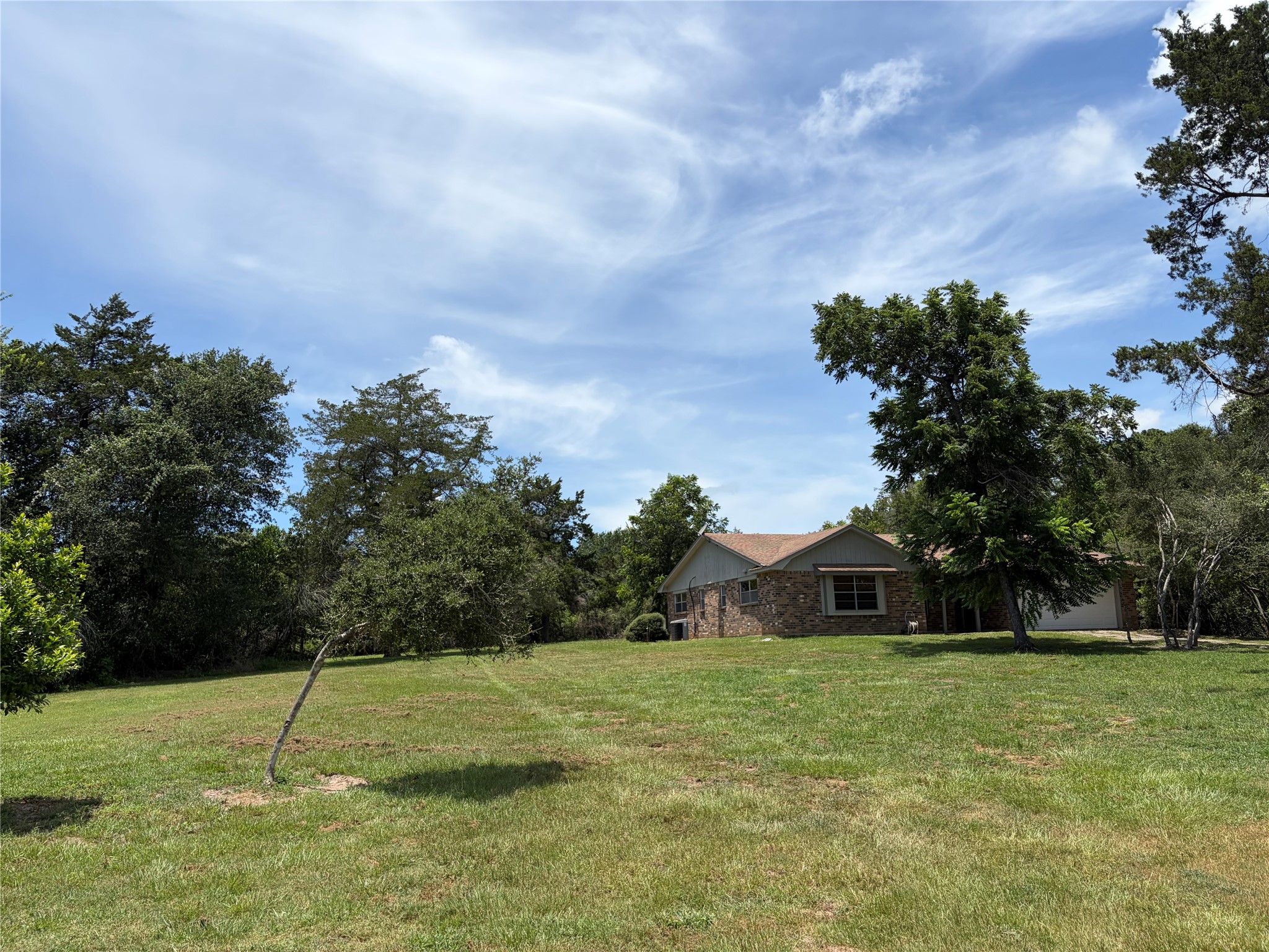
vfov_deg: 53.1
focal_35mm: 26
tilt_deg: +12.0
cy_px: 476
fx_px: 953
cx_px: 634
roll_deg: +1.9
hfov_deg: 67.3
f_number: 1.6
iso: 50
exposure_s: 1/4065
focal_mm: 5.96
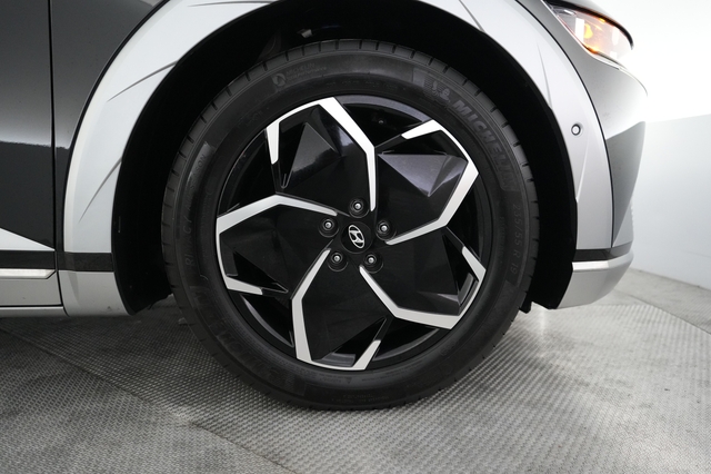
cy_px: 237
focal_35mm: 24
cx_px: 356
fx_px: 474
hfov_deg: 73.8
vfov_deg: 53.1
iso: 5000
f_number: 2.8
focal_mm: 24
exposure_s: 1/160
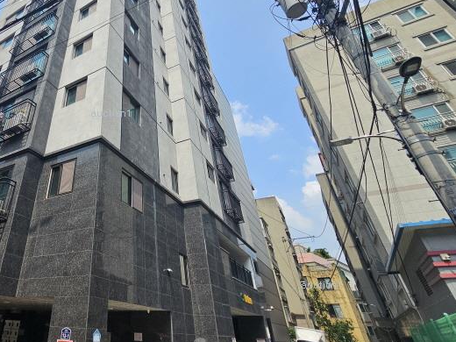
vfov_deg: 64.6
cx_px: 110
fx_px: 263
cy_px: 119
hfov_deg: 75.4
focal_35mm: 20
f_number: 2.2
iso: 50
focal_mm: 2.2
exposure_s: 1/2216
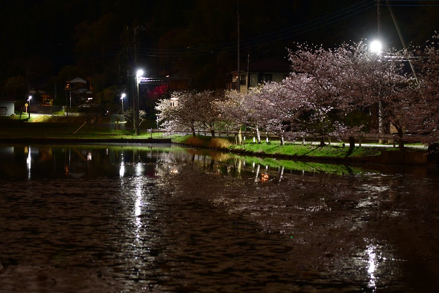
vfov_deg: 13.0
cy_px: 146
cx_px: 220
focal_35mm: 105
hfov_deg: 19.5
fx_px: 1281
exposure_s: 10
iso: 200
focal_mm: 70
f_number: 2.8
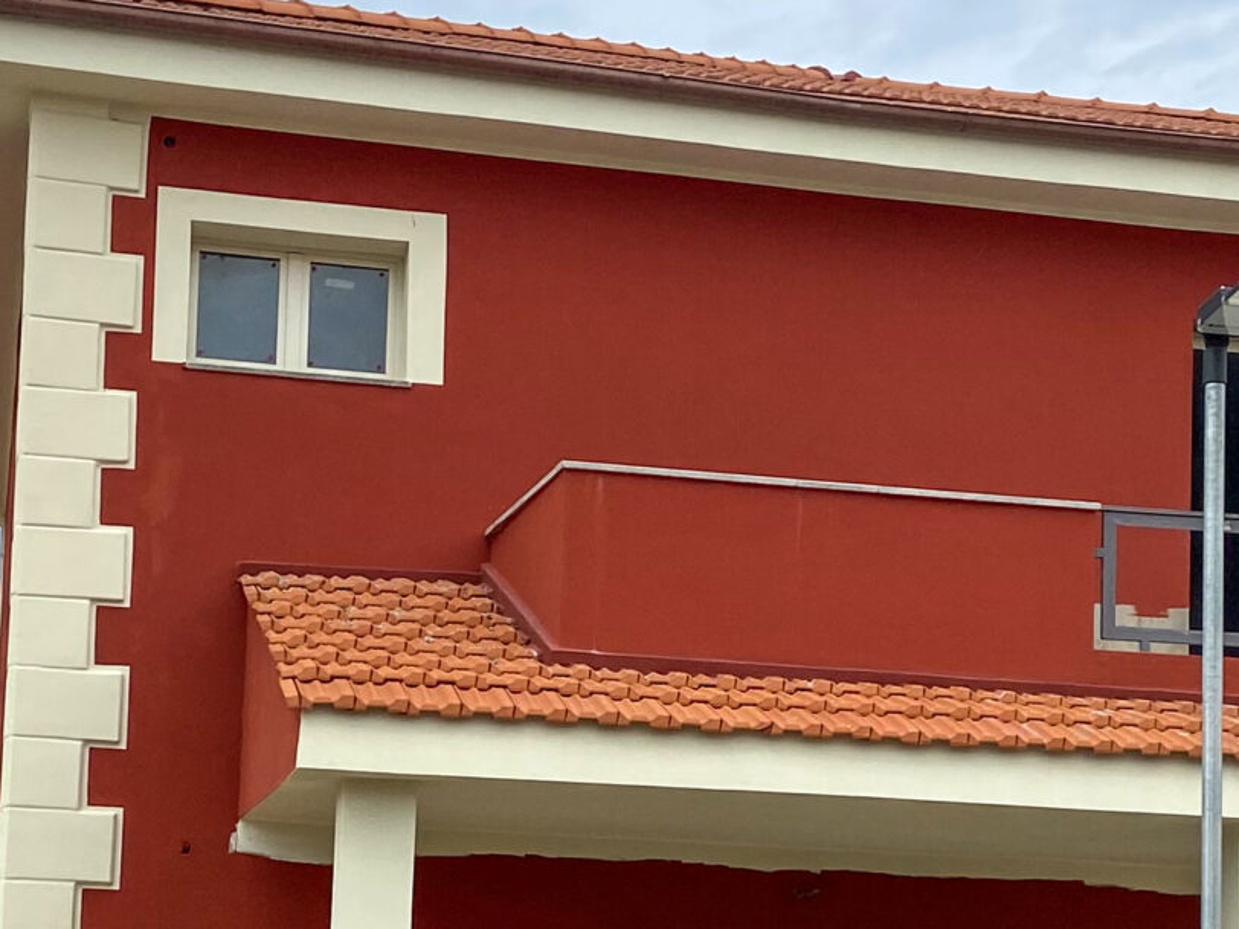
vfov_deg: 17.8
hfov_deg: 23.8
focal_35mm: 82
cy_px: 795
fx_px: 2935
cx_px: 755
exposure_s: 1/3300
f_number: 1.8
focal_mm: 4.25
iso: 32
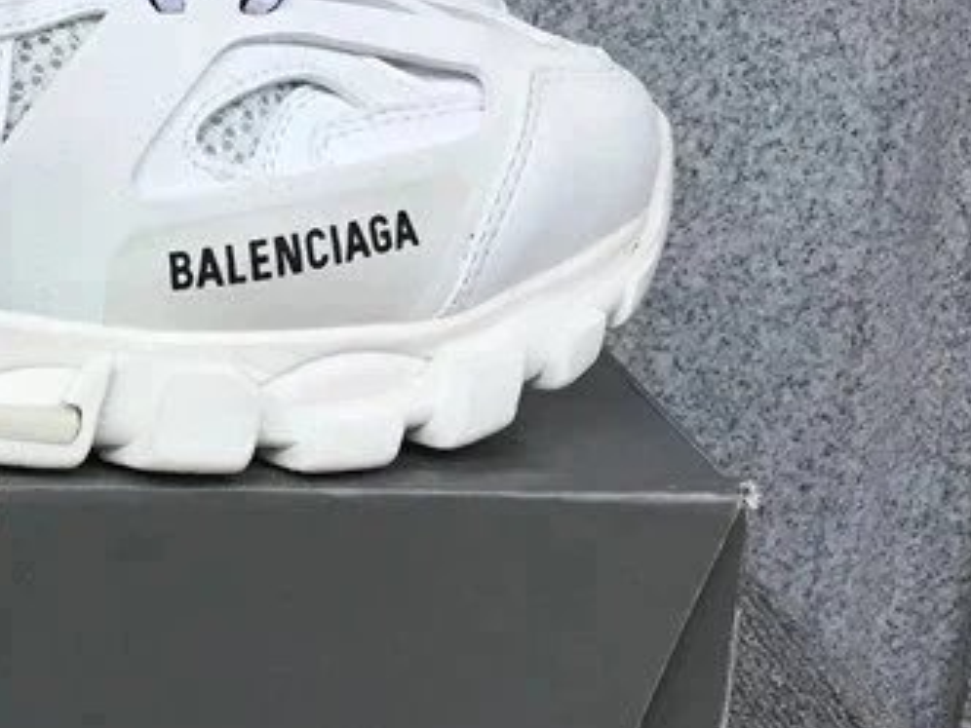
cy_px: 355
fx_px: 2356
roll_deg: -0.3
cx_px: -170
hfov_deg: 21.7
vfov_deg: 17.6
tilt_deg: -18.5
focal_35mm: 84
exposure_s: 1/468
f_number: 2.4
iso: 25
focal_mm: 3.3
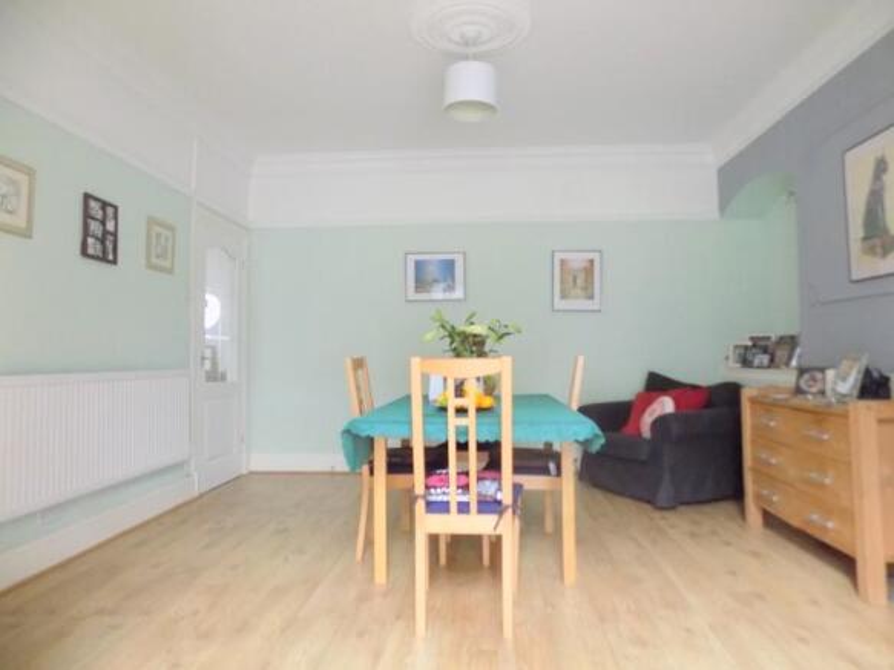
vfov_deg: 58.9
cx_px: 447
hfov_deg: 73.9
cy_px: 335
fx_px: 594
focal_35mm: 23
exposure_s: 1/30
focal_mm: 4
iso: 400
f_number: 3.1
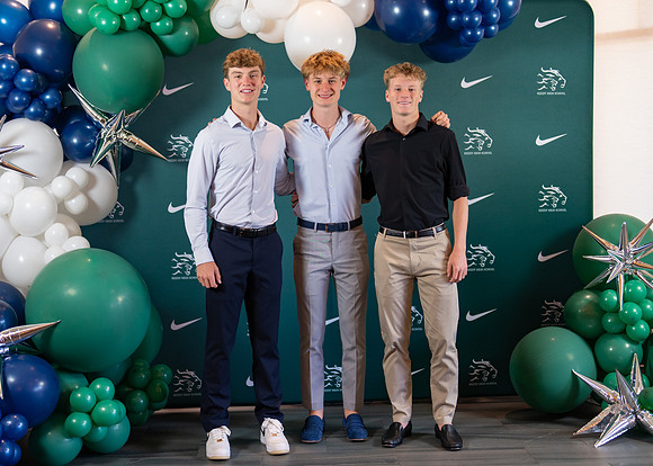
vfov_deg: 25.7
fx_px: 1022
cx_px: 311
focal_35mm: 55
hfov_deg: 35.4
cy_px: 233
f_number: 1.2
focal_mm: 50
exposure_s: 1/400
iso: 500
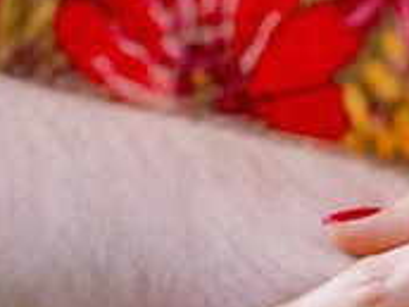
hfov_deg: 6.3
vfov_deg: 4.7
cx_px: 401
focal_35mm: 315
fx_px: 3722
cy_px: 414
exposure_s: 1/320
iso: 800
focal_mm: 85
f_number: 2
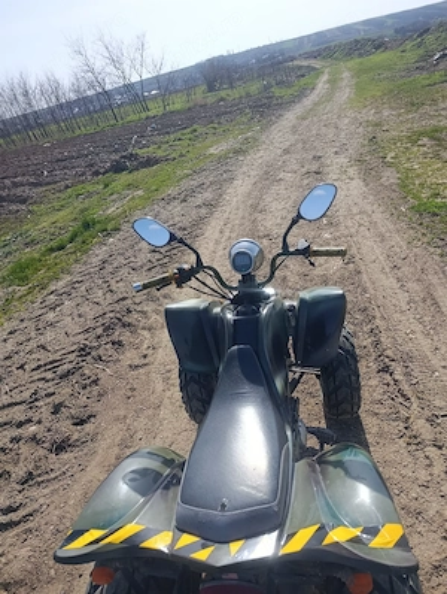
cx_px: 224
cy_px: 297
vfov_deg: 73.8
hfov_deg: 59.0
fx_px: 395
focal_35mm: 23
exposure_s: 1/500
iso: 50
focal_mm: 6.11
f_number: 1.65
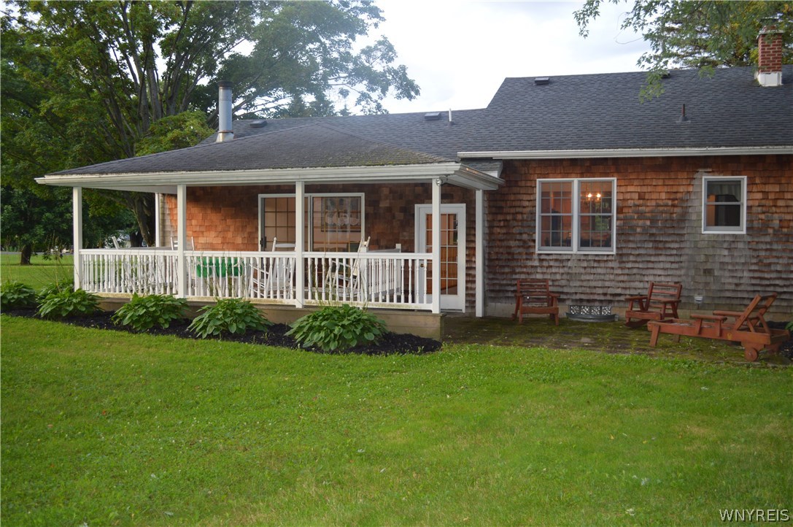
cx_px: 396
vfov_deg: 39.9
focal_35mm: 33
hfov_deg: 57.3
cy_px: 264
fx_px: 726
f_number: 4
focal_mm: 22
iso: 400
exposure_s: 1/60
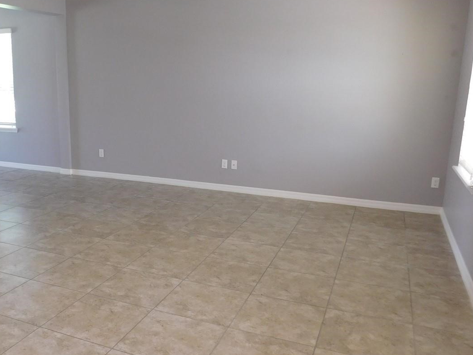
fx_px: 478
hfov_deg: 51.5
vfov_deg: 40.7
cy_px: 184
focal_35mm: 35
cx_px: 153
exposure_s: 1/30
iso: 140
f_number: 3
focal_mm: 4
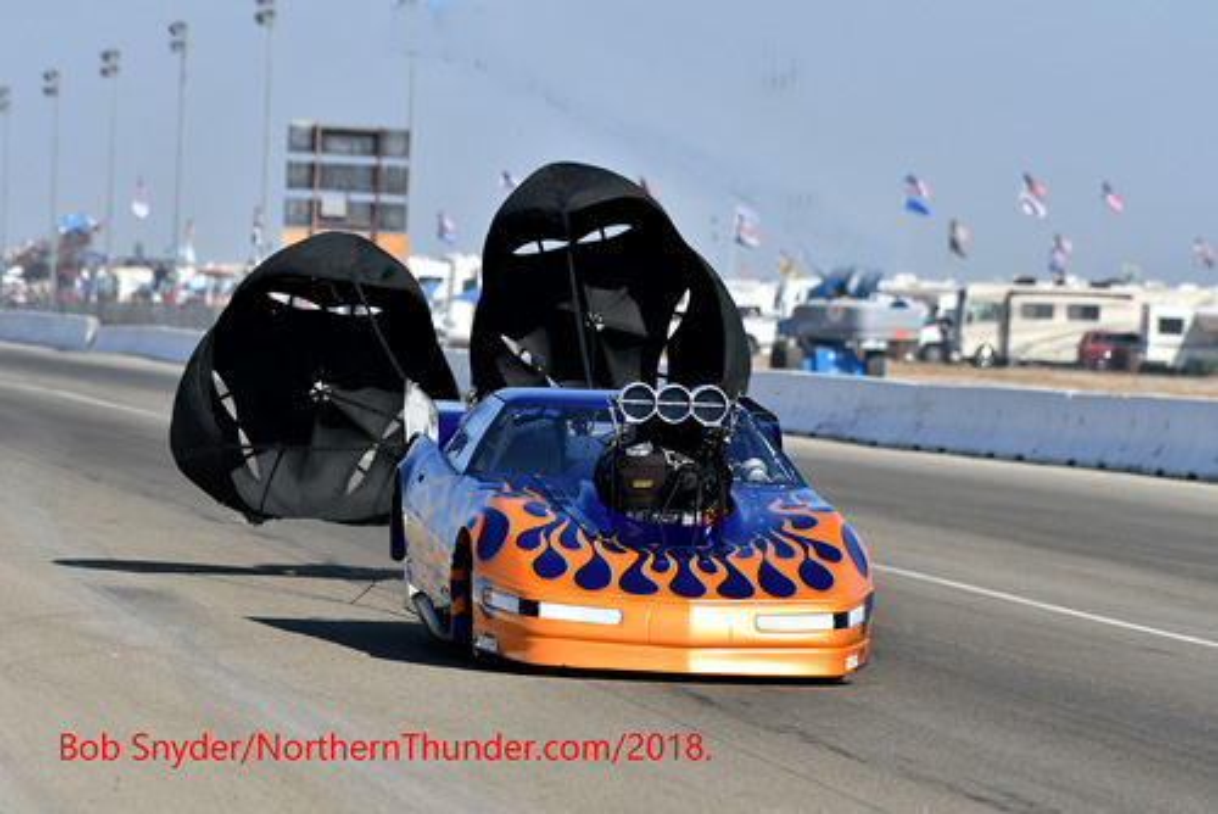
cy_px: 407
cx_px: 609
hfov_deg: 6.9
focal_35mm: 300
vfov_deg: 4.6
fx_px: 10155
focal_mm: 200
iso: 160
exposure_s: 1/1250
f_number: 5.6
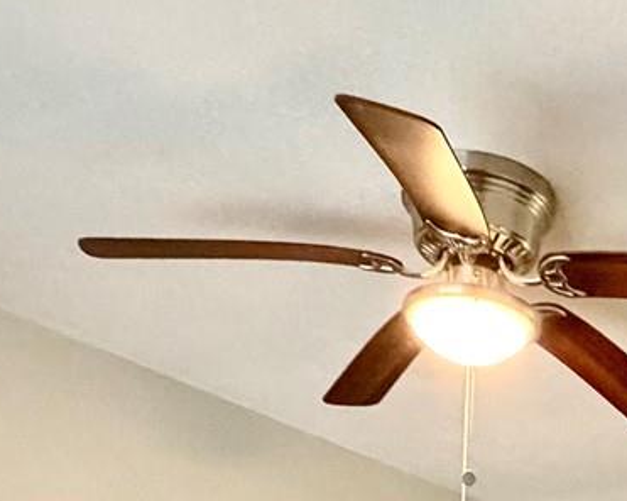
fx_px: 1094
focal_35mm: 59
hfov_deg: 29.5
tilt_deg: -3.6
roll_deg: -3.4
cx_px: 651
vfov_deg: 20.3
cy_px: 840
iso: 1000
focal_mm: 2.22
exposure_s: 1/40
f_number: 2.2
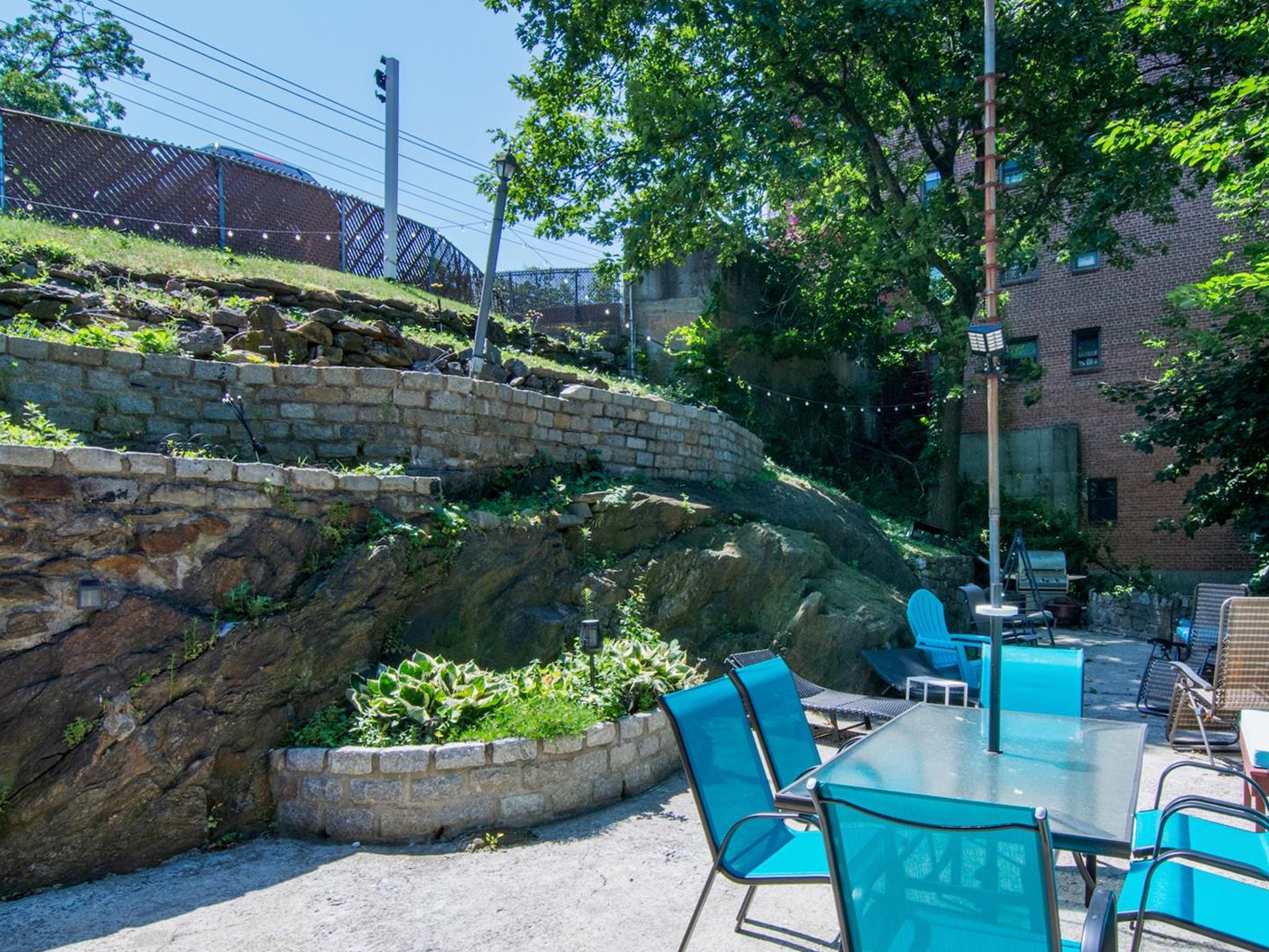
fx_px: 832
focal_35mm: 23
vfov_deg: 59.5
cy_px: 501
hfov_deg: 74.0
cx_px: 749
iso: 400
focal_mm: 11
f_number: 14
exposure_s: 1/160
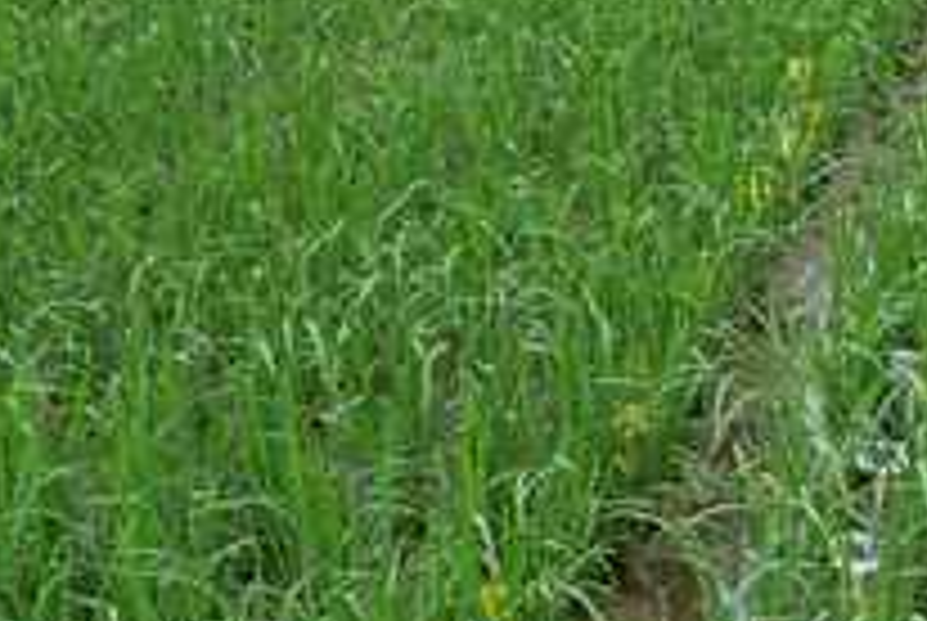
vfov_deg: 14.7
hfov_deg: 19.6
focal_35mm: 93
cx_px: 1310
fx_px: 2398
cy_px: 448
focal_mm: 24
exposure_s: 1/1250
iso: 500
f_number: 4.5
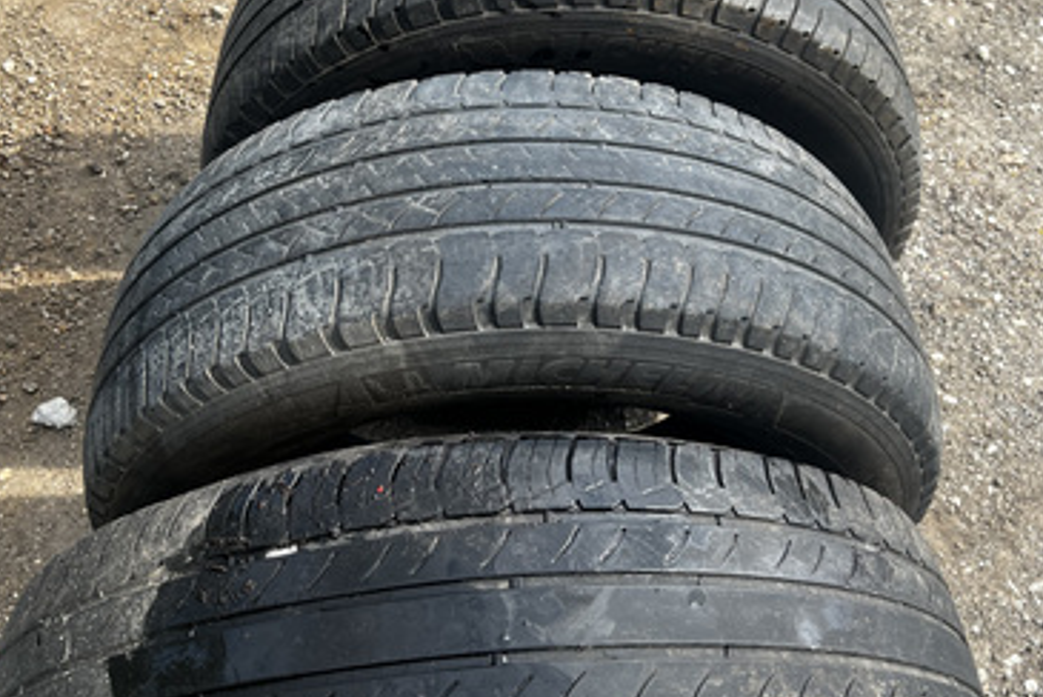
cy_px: 286
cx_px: 519
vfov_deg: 35.9
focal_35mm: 37
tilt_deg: -56.4
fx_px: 1073
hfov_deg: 51.8
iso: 50
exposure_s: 1/833
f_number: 1.5
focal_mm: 5.7
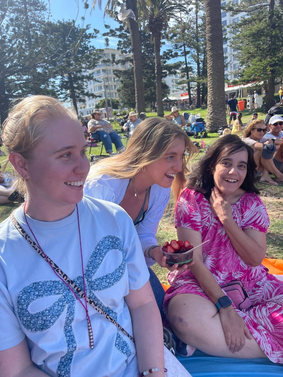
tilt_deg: -9.6
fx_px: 283
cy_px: 188
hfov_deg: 53.1
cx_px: 142
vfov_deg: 67.3
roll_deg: +4.5
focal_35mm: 26
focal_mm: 4.2
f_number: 1.6
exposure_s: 1/997
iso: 32
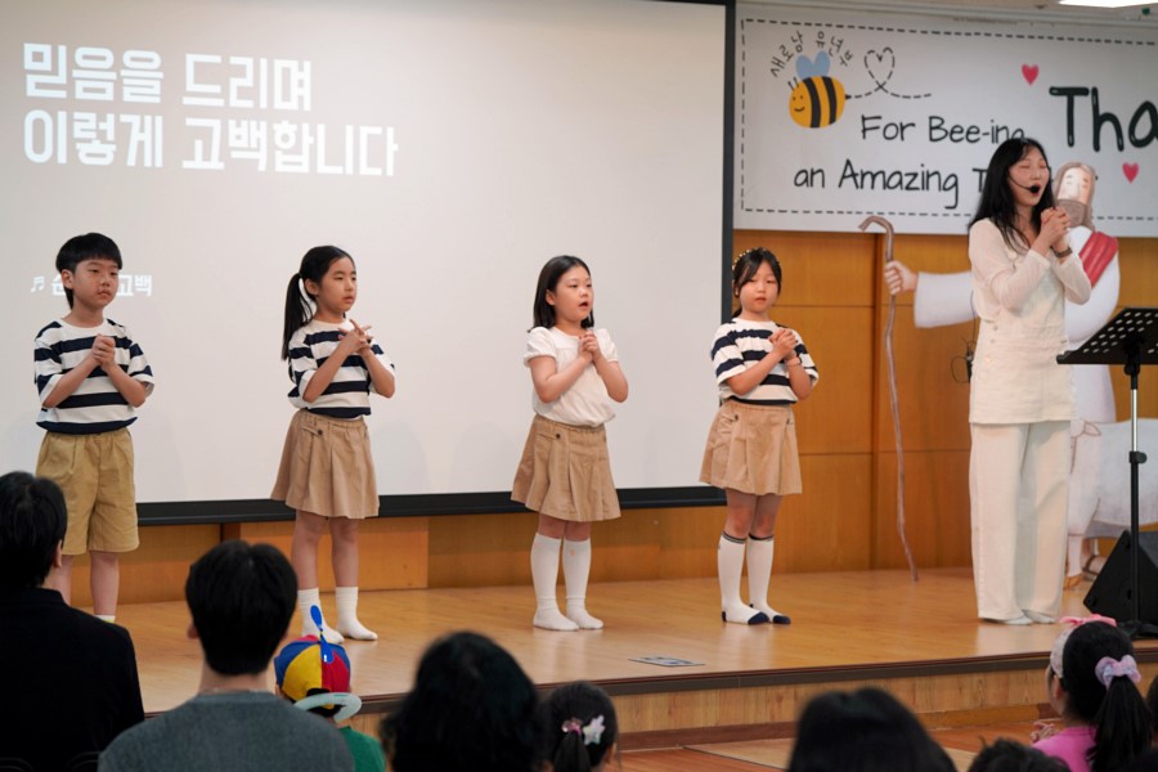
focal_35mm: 102
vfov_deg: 13.4
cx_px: 579
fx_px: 3281
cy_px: 386
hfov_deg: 20.0
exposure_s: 1/160
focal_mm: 102
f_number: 4
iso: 640
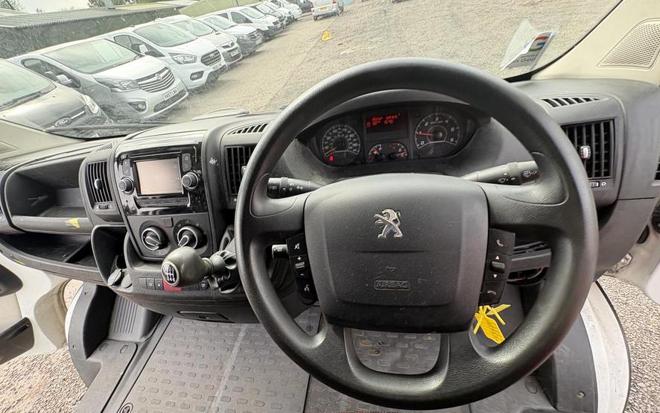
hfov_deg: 101.5
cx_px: 328
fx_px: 270
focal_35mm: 15
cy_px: 205
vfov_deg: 74.8
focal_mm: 2.22
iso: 100
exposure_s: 1/99
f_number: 2.2
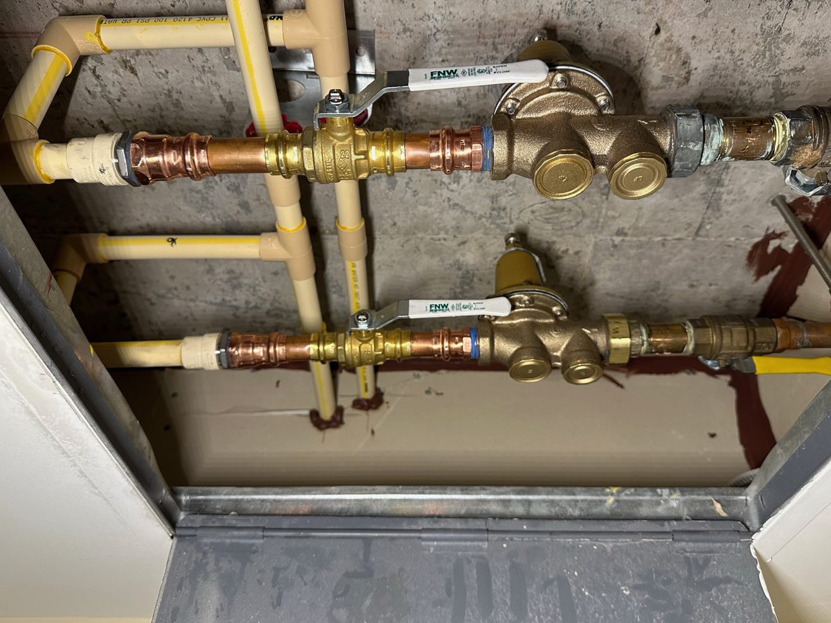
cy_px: 302
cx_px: 419
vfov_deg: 53.1
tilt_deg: +39.9
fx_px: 624
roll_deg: -1.1
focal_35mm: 26
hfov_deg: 67.3
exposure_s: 1/121
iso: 200
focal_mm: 6.86
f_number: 1.78
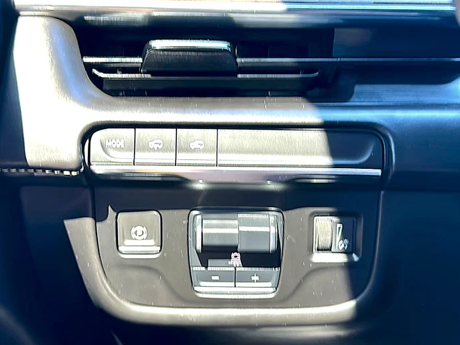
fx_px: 492
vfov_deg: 38.7
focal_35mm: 37
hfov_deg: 50.1
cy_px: 177
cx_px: 230
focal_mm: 6.86
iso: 80
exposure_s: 1/40
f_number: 1.78
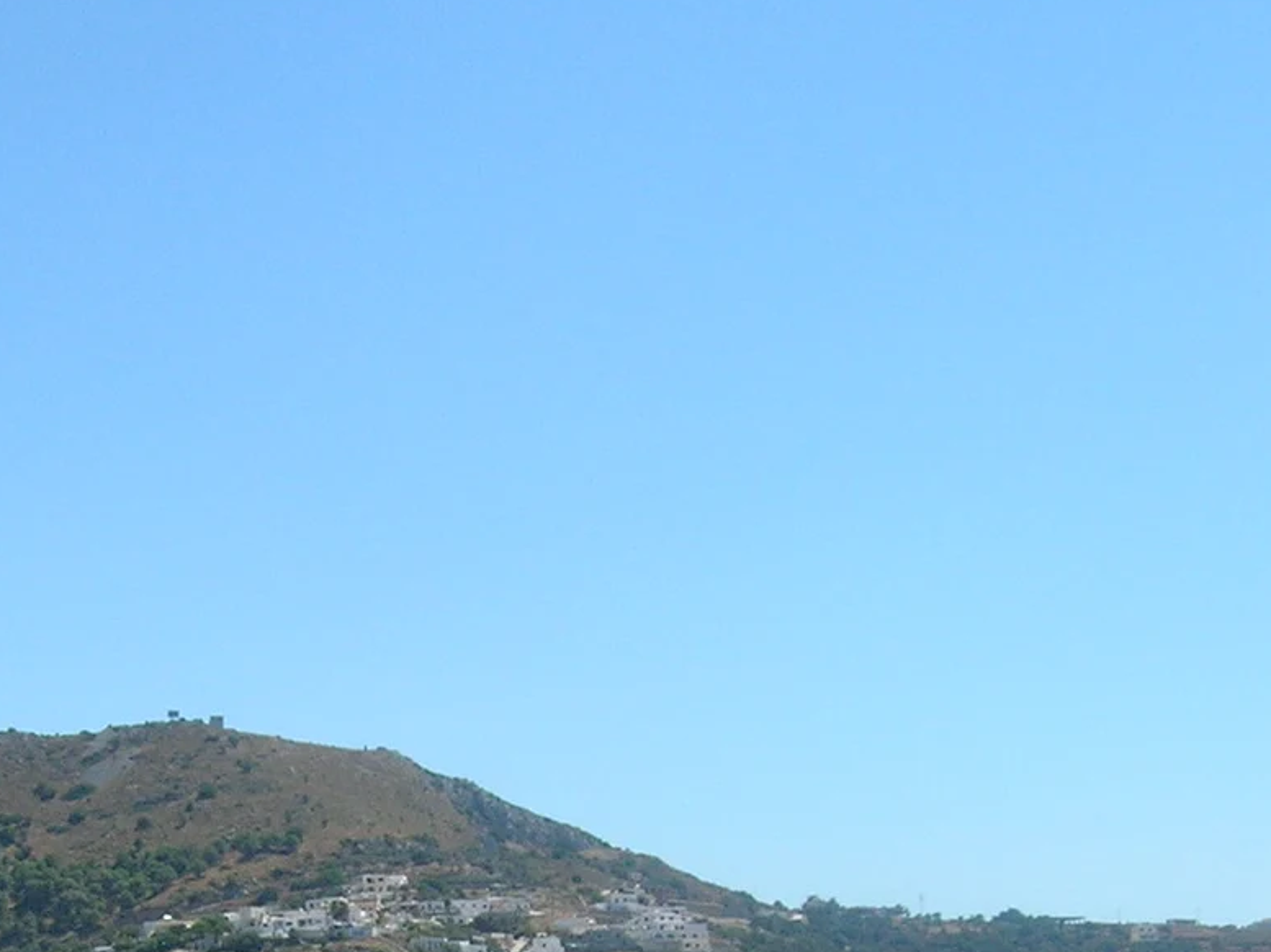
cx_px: 375
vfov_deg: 16.8
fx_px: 3083
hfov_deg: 23.1
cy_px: 1138
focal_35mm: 84
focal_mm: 5.7
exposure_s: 1/590
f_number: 4.9
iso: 71
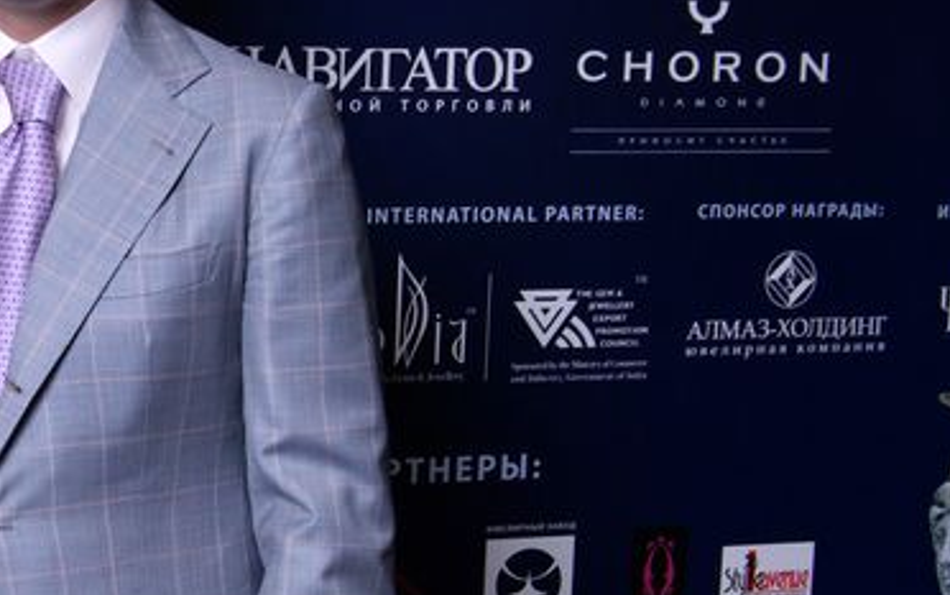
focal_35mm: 94
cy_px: 332
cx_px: 8
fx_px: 2445
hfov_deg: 21.3
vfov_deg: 13.9
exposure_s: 1/60
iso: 200
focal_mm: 23
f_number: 8
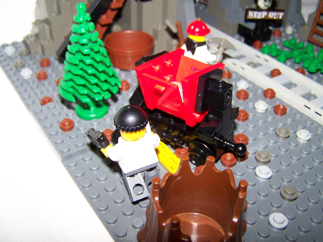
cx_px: 162
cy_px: 121
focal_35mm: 38
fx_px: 355
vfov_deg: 37.7
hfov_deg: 49.0
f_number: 2.8
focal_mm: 6.3
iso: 200
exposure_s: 1/30
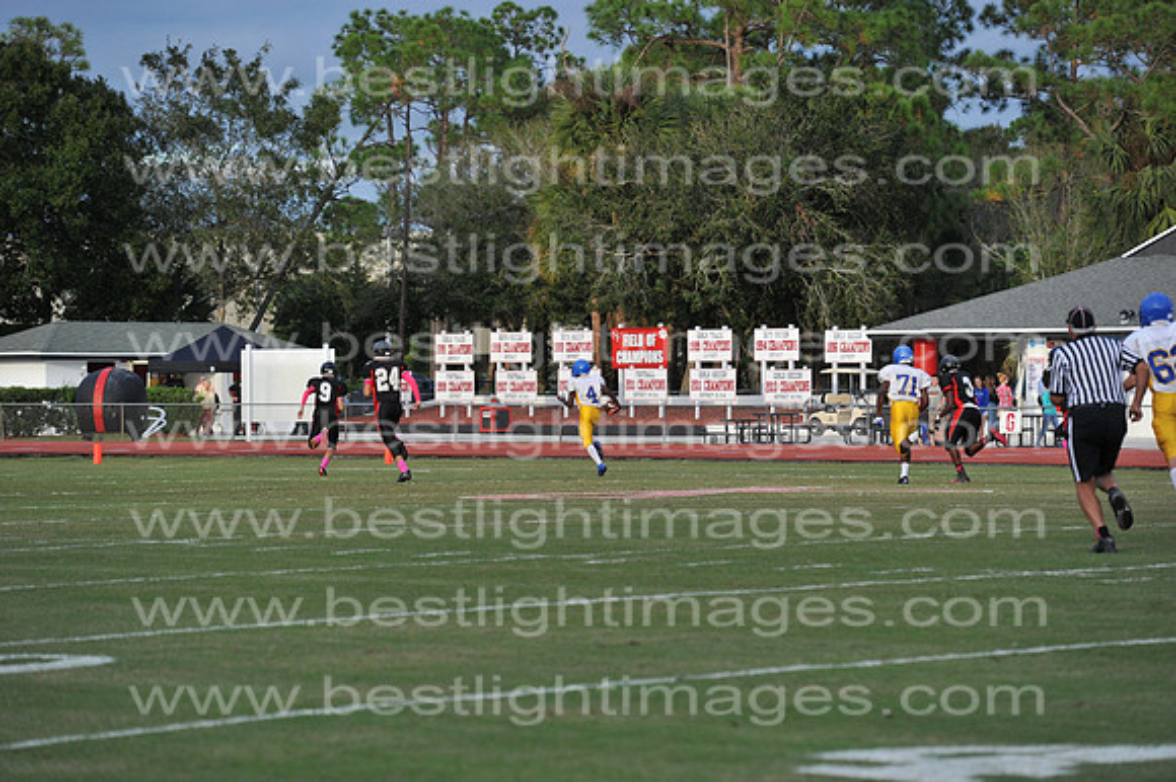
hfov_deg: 15.2
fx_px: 4407
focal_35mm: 135
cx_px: 588
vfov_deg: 10.1
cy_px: 391
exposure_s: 1/2500
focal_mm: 135
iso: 800
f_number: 3.5
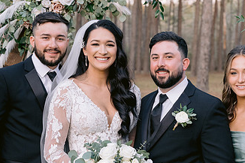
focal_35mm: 100
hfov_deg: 20.4
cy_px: 117
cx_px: 154
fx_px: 680
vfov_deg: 13.6
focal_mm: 50
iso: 800
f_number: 4
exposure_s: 1/200
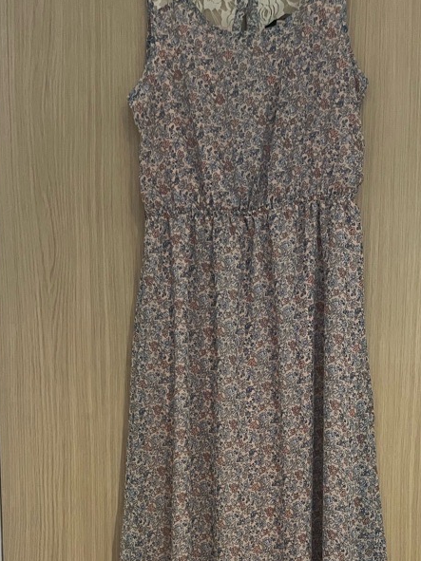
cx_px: 239
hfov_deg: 32.8
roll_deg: +0.7
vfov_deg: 41.6
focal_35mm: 44
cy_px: 423
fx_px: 714
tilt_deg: -5.4
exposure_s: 1/33
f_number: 1.6
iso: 500
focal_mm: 5.1
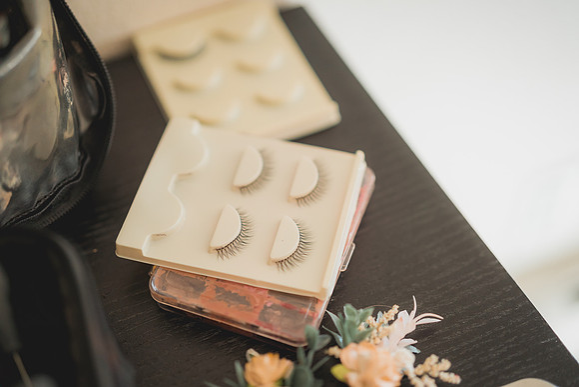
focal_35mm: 50
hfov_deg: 39.6
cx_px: 290
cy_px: 194
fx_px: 805
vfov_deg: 27.0
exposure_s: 1/250
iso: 800
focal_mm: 50
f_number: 1.4
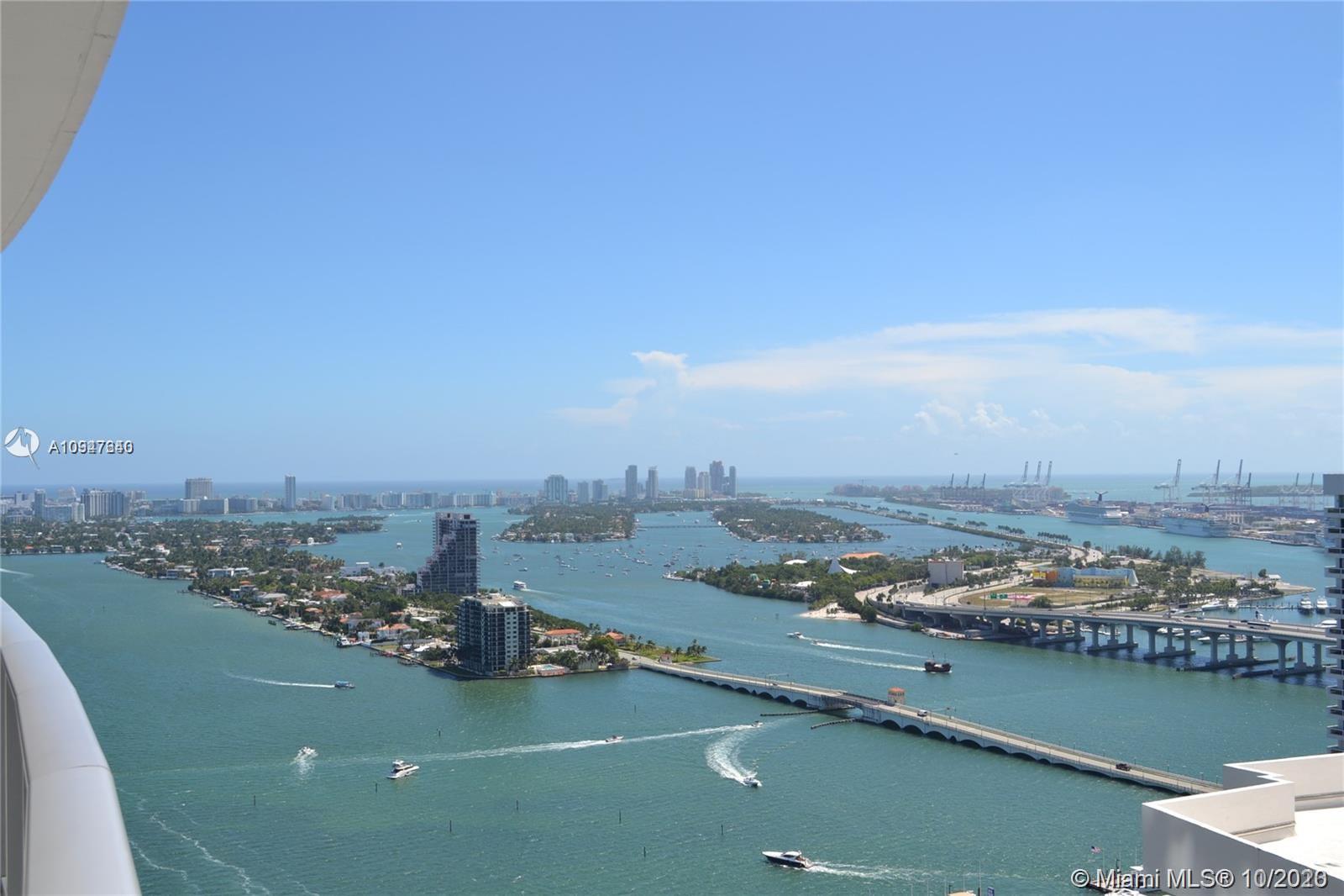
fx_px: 1456
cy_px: 448
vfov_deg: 34.2
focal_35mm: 39
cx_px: 672
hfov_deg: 49.6
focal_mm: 26
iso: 100
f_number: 8
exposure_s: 1/250
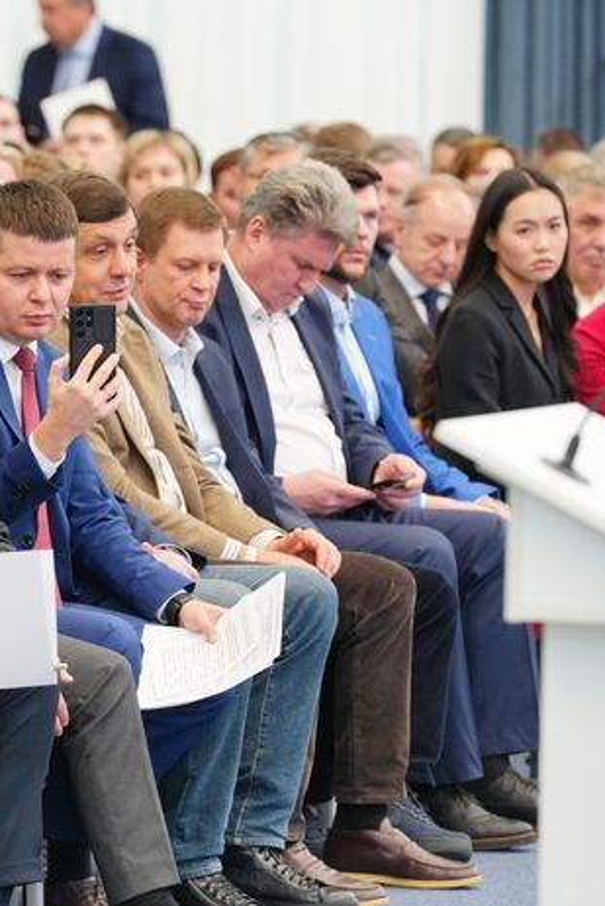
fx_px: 7607
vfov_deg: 6.8
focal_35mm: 302
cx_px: 87
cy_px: 452
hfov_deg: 4.6
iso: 3200
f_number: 5
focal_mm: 200
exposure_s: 1/200
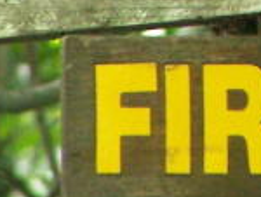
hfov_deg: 0.8
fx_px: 19529
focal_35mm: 2586
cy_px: -241
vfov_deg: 0.6
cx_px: 480
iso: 400
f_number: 3.7
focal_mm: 63
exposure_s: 1/100
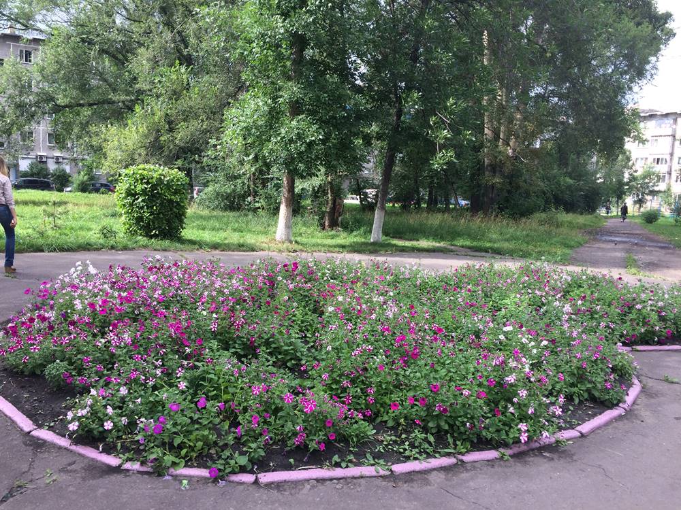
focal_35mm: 29
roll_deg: -0.3
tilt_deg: -6.6
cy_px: 255
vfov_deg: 48.2
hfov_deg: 61.7
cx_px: 340
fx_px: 571
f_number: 2.2
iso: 32
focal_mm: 4.15
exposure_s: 1/380
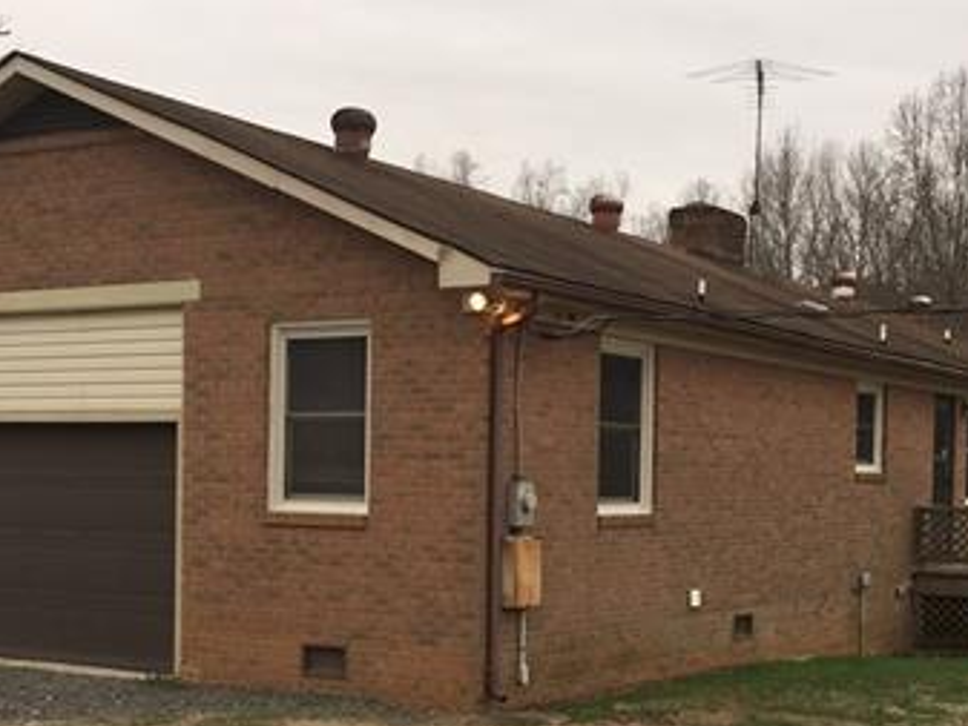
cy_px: 542
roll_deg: -0.7
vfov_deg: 26.2
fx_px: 1539
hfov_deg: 34.8
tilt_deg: -0.4
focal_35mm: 55
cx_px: 595
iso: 40
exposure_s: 1/628
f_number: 2.2
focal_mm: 4.15
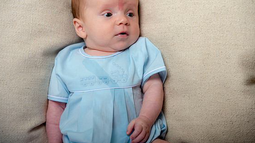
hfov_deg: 14.1
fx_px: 1028
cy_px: 58
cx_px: 127
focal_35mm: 152
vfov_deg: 8.0
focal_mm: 140
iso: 250
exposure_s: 1/200
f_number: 5.6
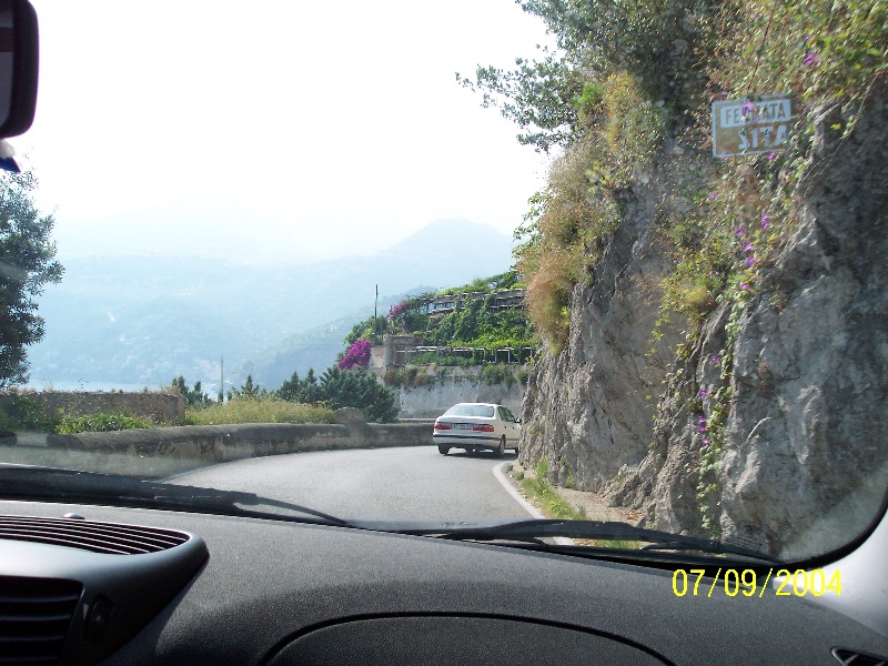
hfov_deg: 49.0
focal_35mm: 38
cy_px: 333
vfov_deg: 37.7
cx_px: 444
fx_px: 975
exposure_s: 1/350
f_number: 4.8
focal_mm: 8
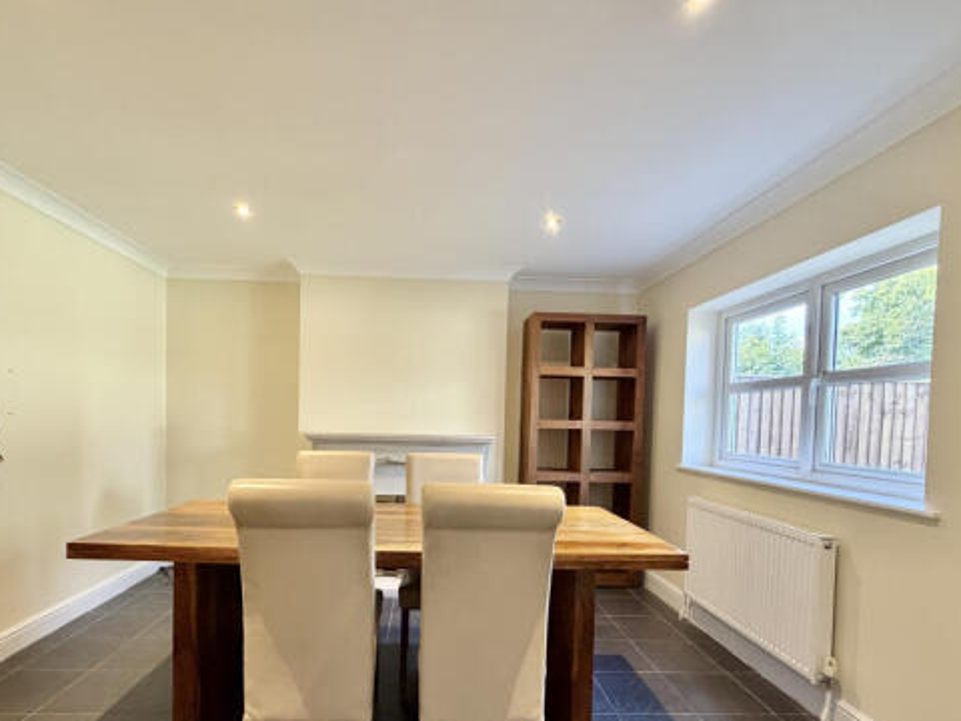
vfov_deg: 73.9
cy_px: 436
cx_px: 447
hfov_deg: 90.9
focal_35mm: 17
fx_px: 472
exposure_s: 1/100
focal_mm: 2.22
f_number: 2.2
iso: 320
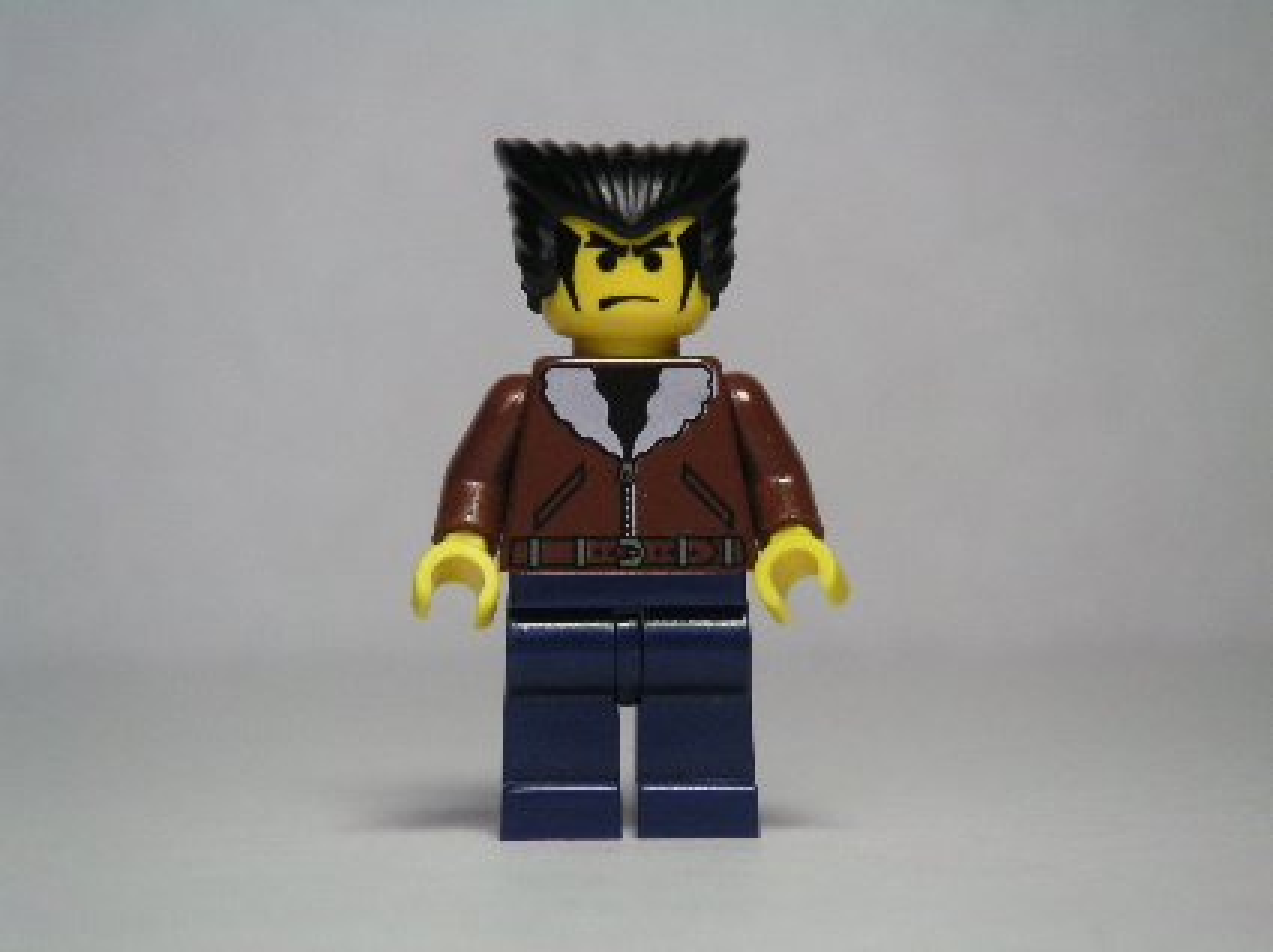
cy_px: 476
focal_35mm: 111
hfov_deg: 17.7
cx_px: 636
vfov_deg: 13.3
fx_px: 4079
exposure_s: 1/111
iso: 100
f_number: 3.6
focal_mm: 17.1
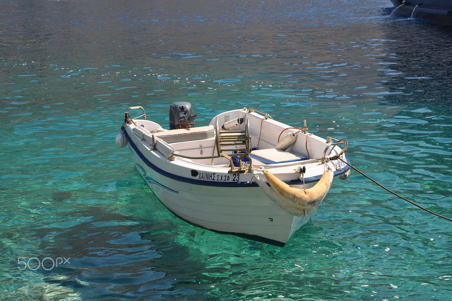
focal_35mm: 69
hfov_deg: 29.3
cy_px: 150
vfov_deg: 19.7
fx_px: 865
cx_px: 226
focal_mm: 46
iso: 200
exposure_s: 1/320
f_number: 9
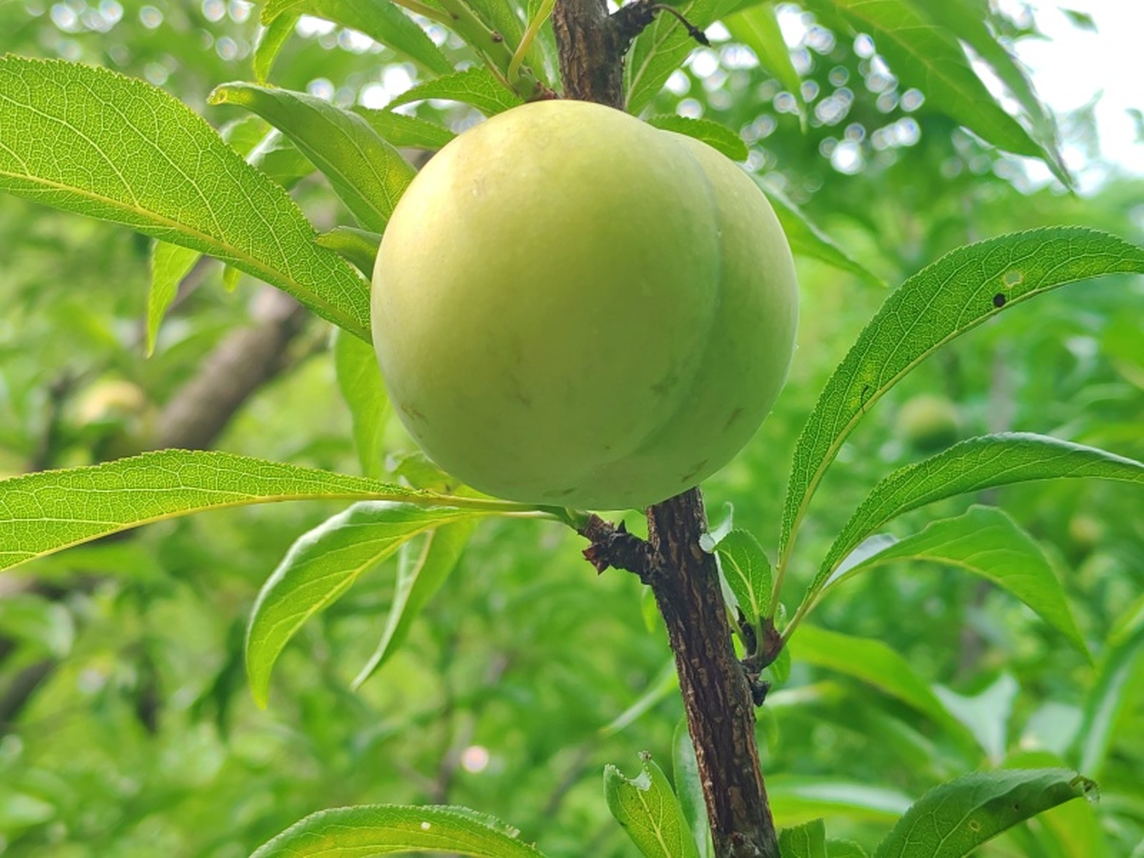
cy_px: 429
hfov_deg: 35.5
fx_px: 1785
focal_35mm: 54
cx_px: 572
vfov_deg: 27.0
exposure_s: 1/170
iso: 50
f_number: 1.95
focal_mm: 5.52
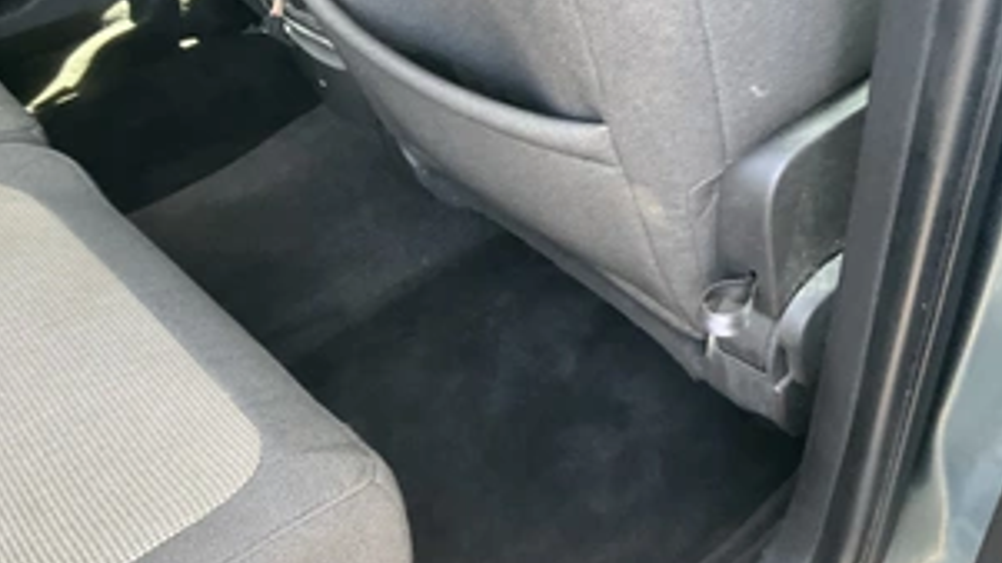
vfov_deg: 28.3
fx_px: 1115
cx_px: 473
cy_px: 257
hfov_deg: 48.4
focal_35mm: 42
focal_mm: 3
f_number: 1.8
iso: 80
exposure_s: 1/60
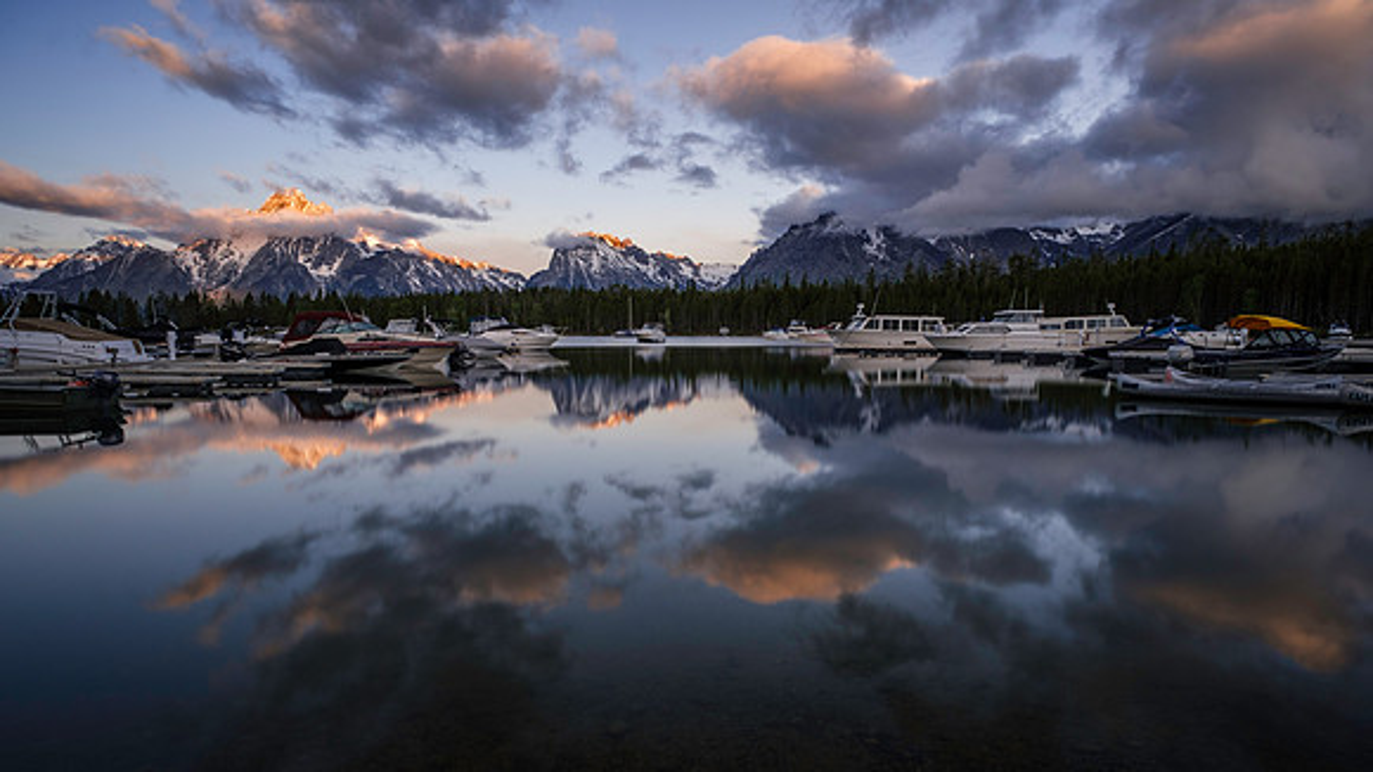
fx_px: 915
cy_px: 457
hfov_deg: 73.8
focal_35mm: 25
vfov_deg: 45.5
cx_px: 686
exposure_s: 6.5
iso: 160
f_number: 8
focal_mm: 16
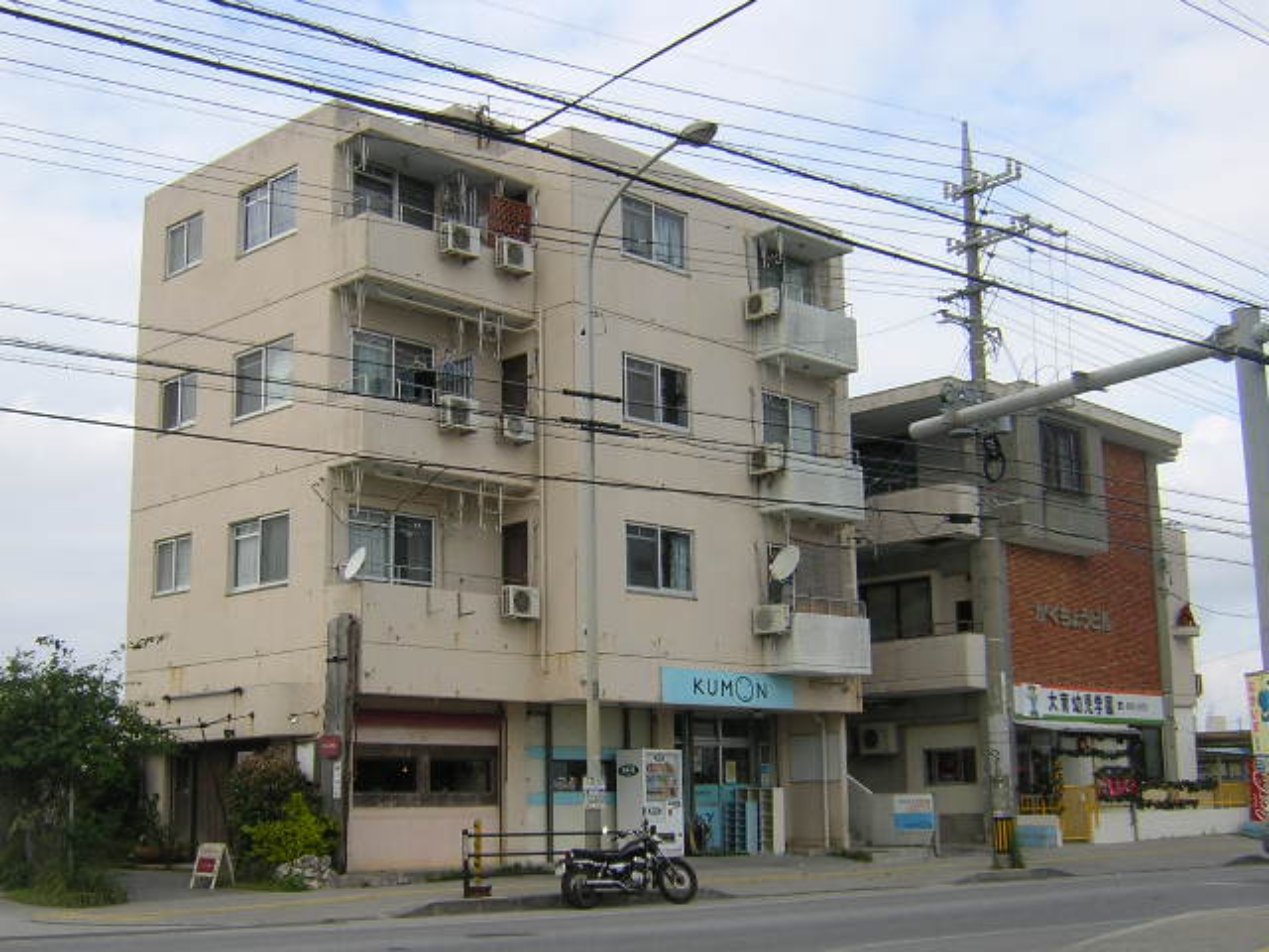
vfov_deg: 33.6
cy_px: 476
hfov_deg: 43.9
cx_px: 634
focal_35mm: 43
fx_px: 1576
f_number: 5.6
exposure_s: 1/169
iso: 100
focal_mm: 5.6
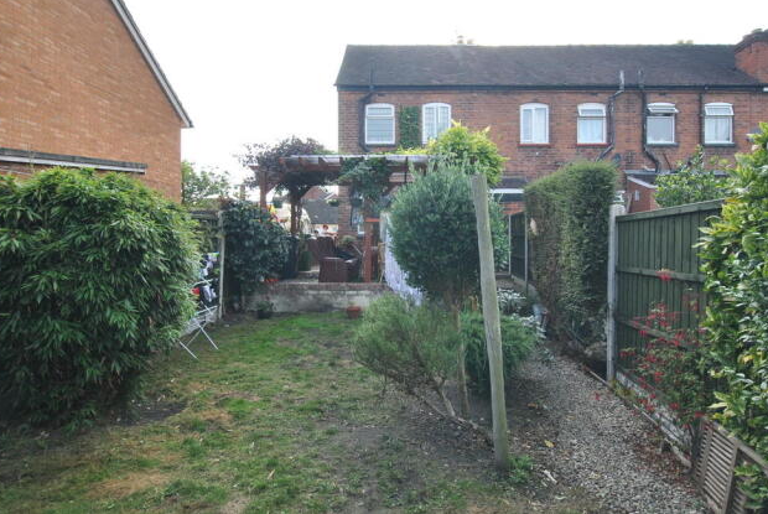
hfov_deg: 82.4
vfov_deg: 60.7
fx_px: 438
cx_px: 386
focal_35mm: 21
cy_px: 245
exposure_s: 1/125
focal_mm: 13
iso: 180
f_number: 5.6
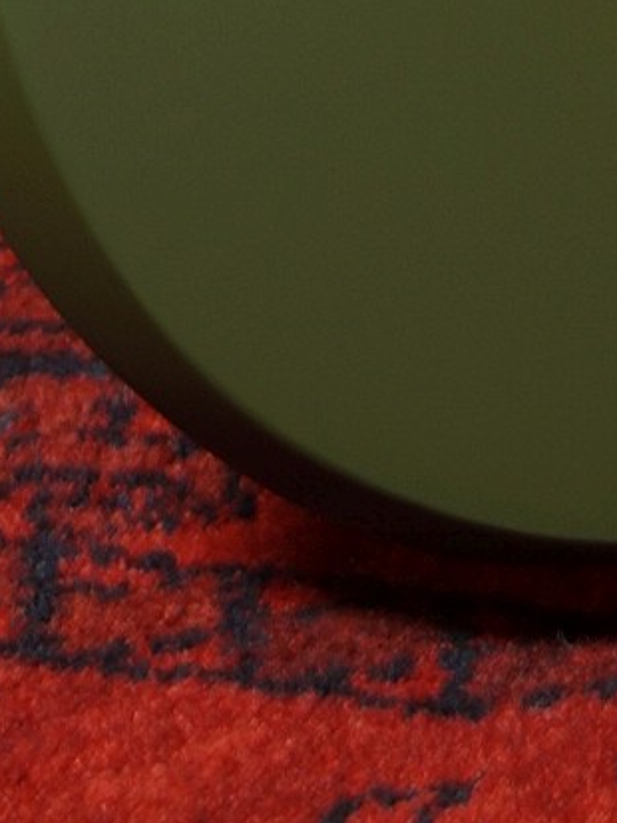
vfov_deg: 3.4
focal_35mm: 572
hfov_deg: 2.6
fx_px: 13608
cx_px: 1029
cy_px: -1767
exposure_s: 1/13
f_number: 5
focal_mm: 60
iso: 100
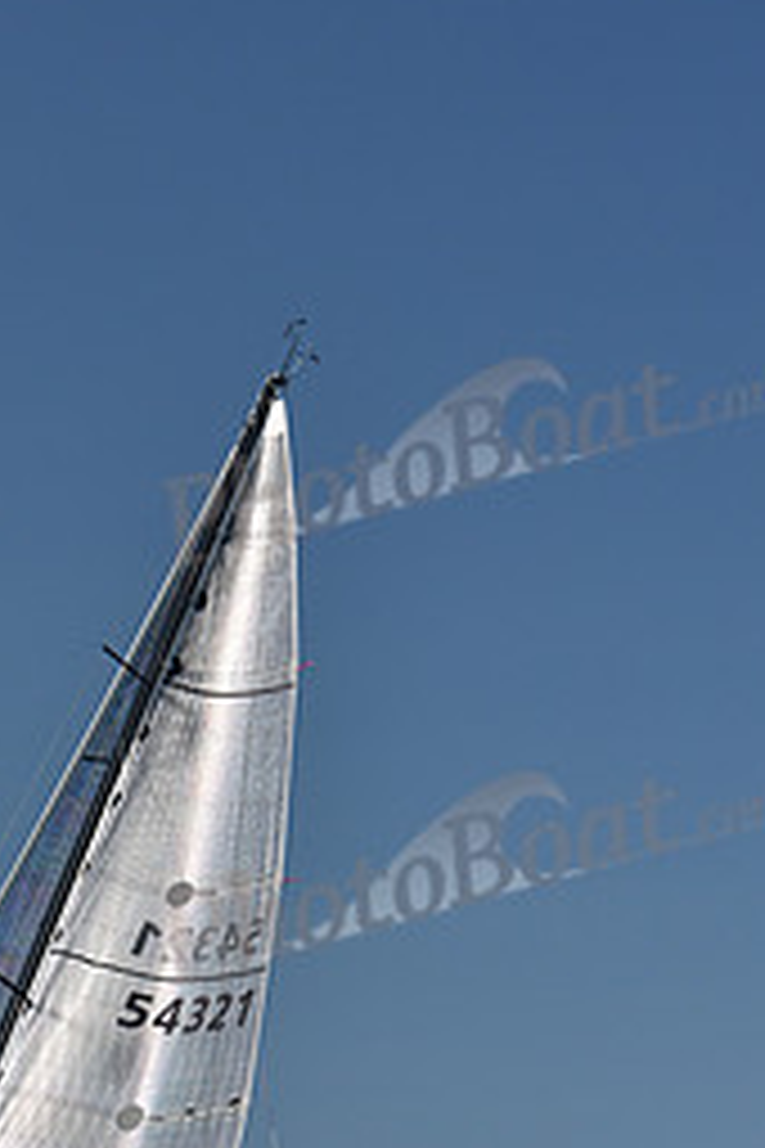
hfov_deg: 8.6
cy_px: 1166
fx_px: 5068
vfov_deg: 12.7
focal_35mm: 159
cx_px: -70
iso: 250
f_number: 6.3
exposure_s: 1/800
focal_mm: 70
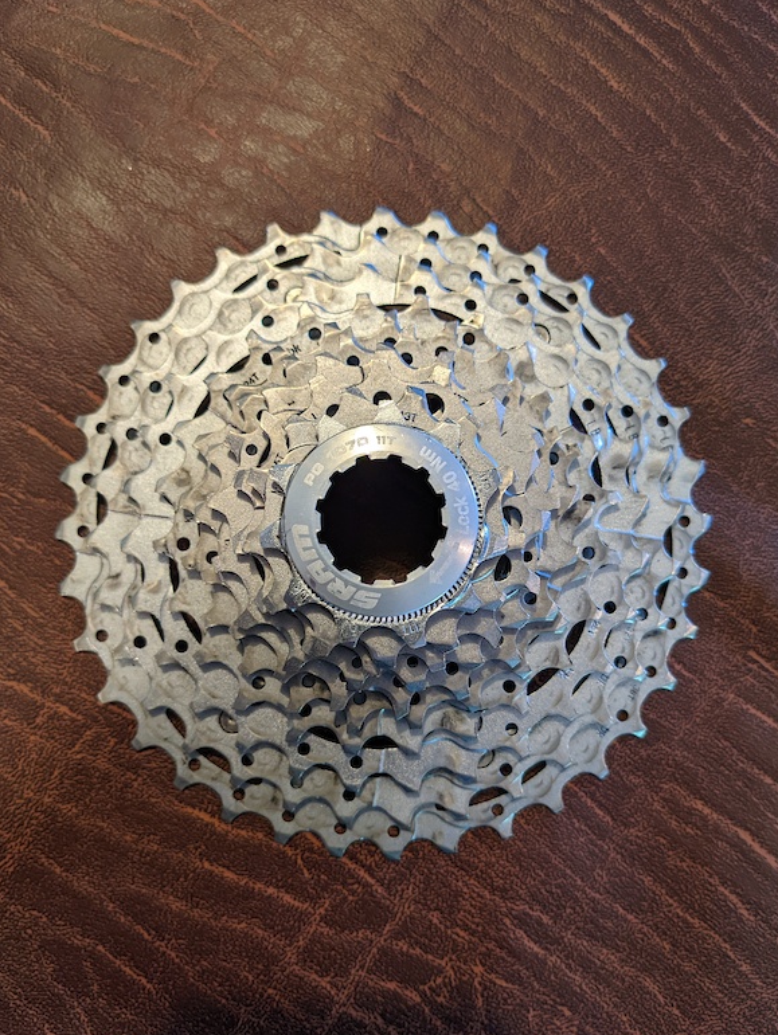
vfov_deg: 63.4
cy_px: 513
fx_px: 838
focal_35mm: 28
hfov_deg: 49.8
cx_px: 392
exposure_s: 1/24
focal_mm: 4.38
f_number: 1.73
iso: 160
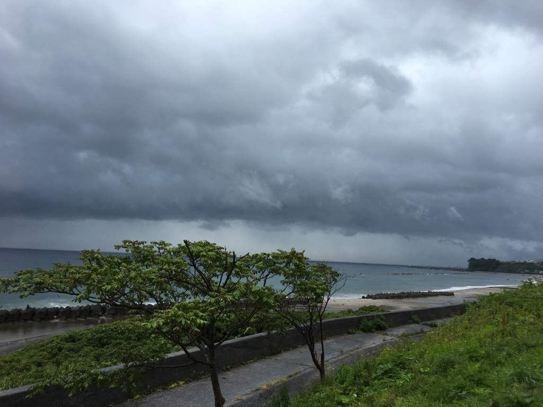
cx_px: 272
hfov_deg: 61.7
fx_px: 455
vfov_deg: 48.2
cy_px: 204
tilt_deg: +7.8
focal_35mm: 29
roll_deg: -1.9
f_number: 2.2
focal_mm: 4.15
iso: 25
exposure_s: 1/1131
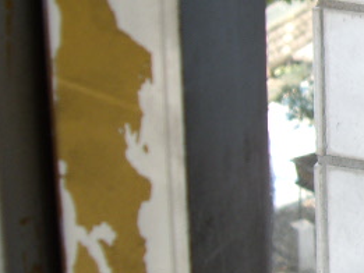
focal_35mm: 149
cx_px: 711
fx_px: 1568
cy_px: 78
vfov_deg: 10.0
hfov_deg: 11.9
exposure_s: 1/125
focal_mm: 7.9
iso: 64
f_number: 2.8
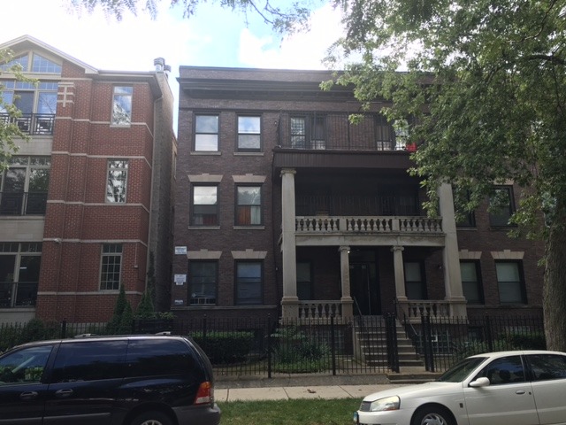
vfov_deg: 48.2
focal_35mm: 29
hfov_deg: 61.7
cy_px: 212
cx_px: 283
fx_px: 474
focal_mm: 4.15
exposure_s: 1/379
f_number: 2.2
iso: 25
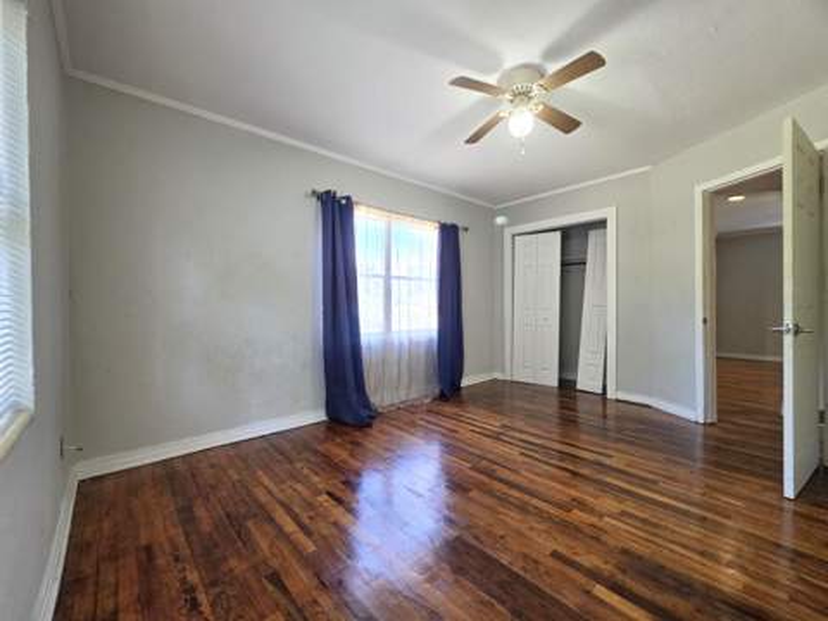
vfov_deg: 89.9
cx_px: 414
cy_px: 310
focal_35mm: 13
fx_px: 311
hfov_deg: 106.2
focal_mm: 2.2
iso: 200
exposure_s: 1/120
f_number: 1.9
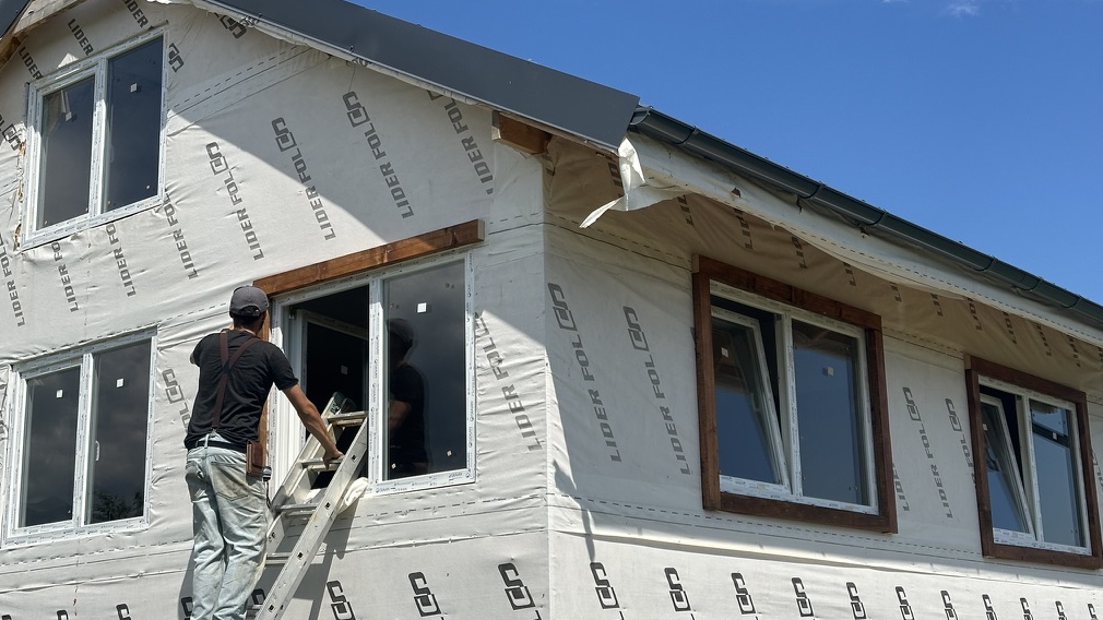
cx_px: 554
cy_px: 317
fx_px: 1550
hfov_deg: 39.2
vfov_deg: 22.6
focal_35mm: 53
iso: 64
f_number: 1.78
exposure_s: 1/6623
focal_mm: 6.86
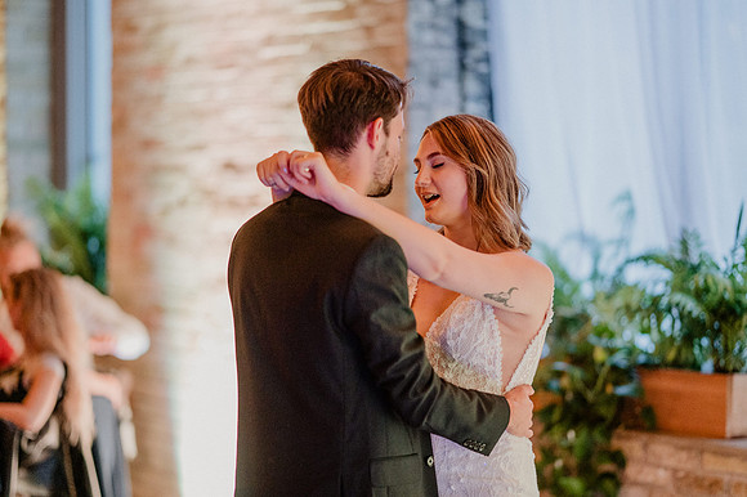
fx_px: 2196
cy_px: 248
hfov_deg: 19.3
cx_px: 374
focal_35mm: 106
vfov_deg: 12.9
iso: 3200
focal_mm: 105
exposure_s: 1/320
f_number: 1.4
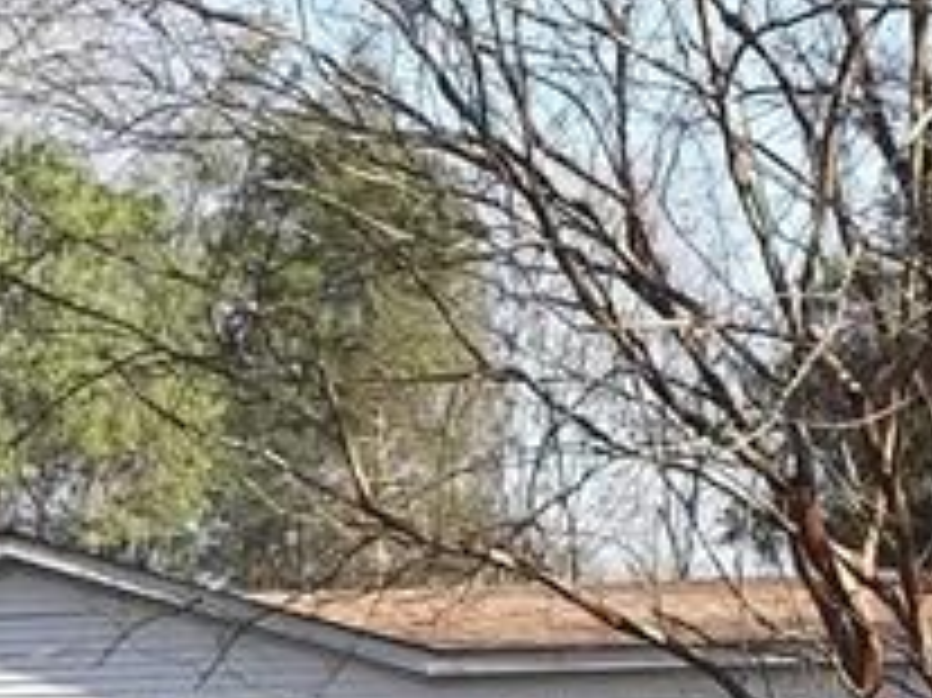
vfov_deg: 14.2
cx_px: 608
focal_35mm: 99
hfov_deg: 19.8
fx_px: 2664
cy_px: 977
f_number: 2.9
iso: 80
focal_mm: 5.7
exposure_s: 1/400
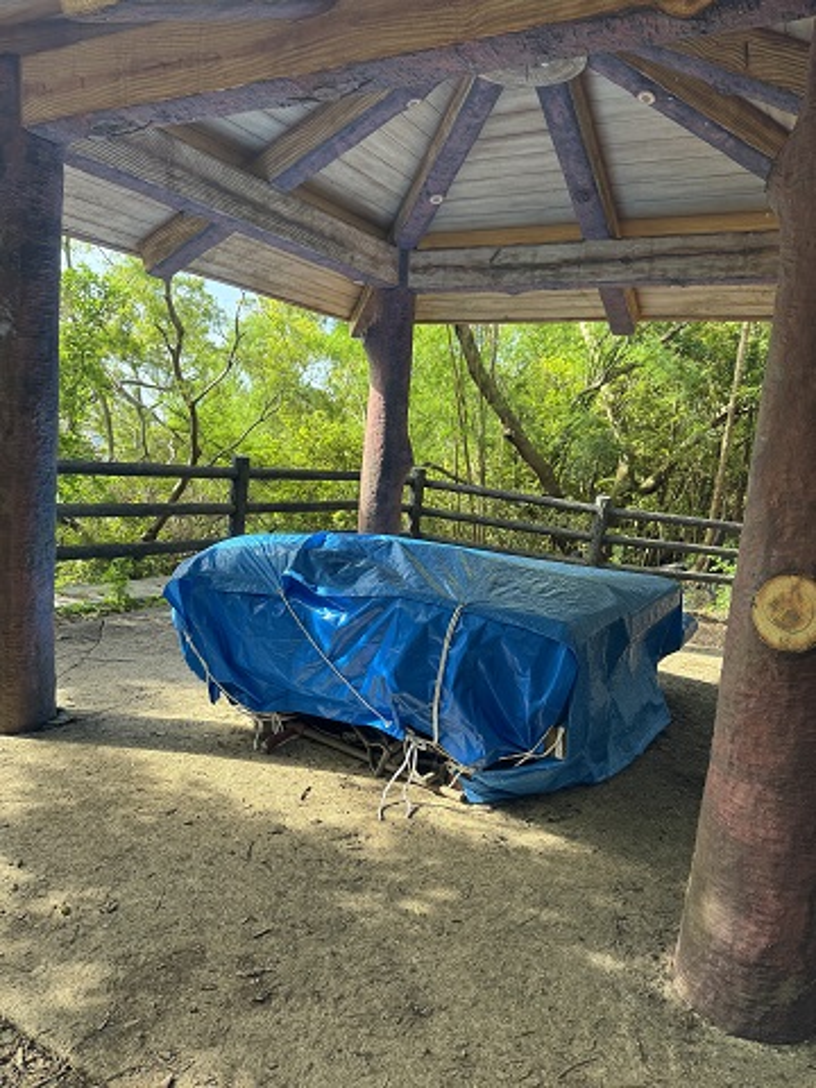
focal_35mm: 24
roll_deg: -6.7
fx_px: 754
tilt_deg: -9.0
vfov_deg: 71.6
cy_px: 544
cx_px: 408
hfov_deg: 56.8
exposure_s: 1/345
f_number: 1.78
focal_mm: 6.76
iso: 80
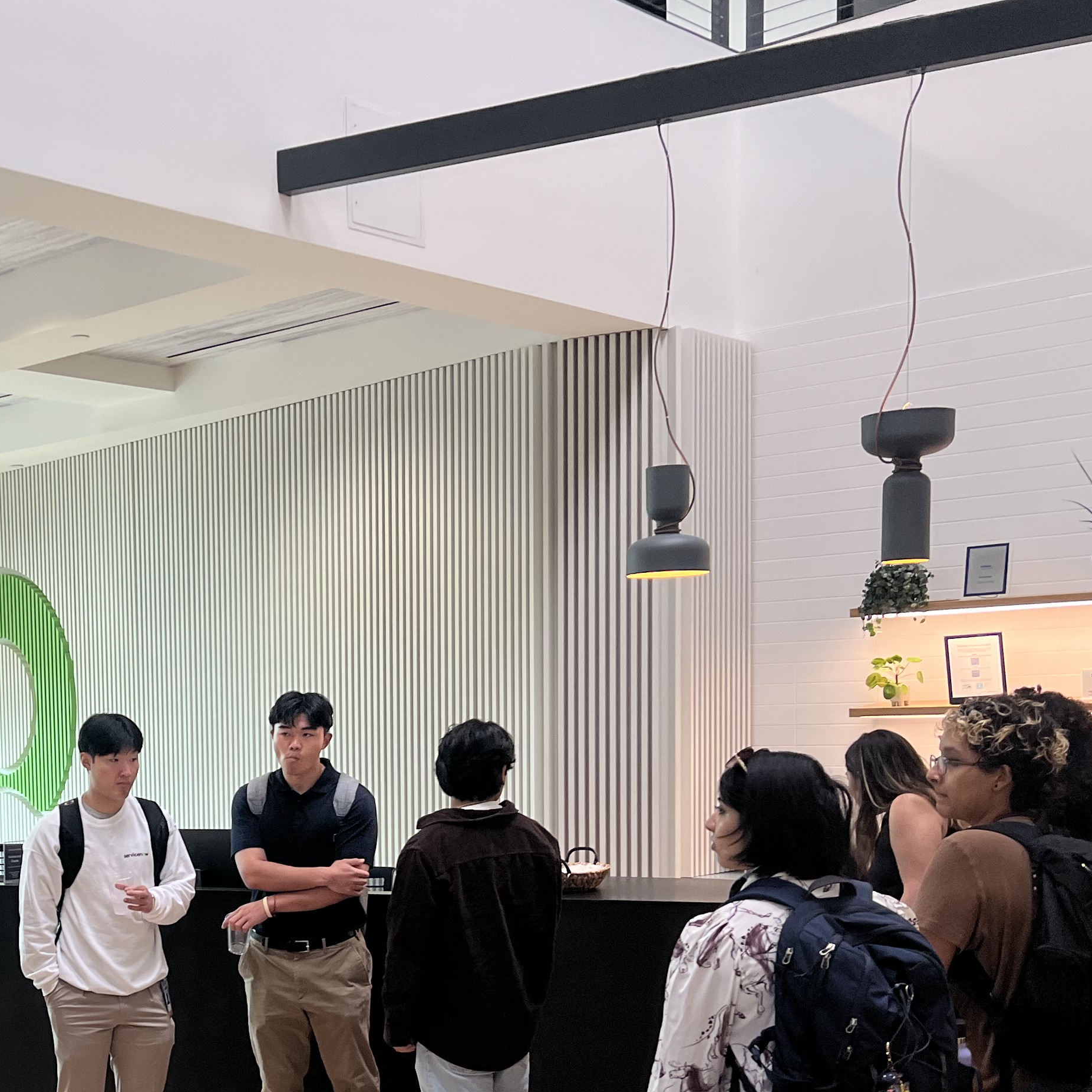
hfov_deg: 32.1
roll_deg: +2.2
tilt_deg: -5.1
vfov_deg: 33.1
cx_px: 81
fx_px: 1785
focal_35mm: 50
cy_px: 862
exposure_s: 1/120
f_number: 1.5
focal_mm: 5.7
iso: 80
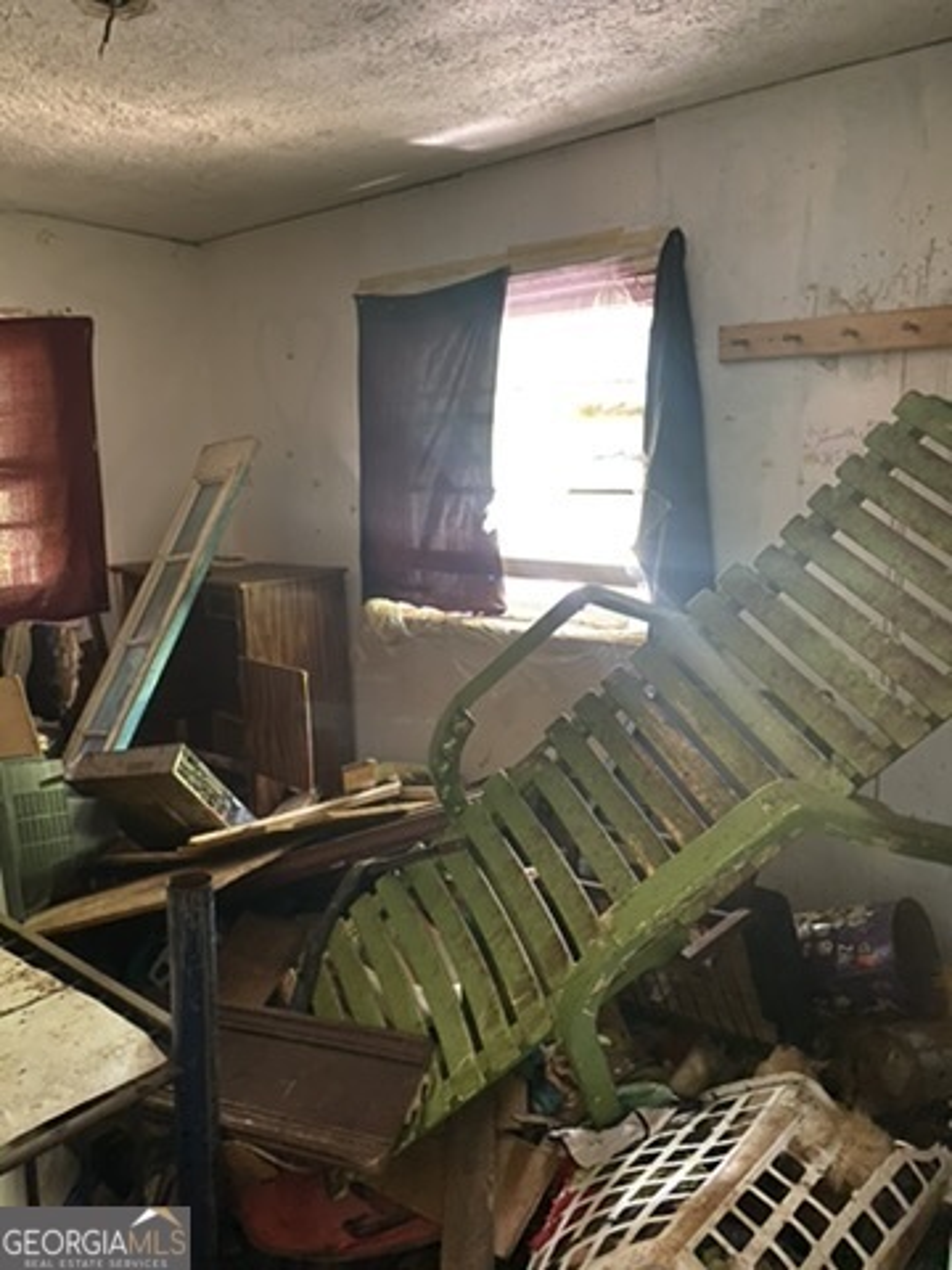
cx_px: 476
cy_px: 635
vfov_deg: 67.3
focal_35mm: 26
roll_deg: +1.3
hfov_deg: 53.1
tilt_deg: -9.7
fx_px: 953
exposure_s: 1/15
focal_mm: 4.25
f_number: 1.8
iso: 1250
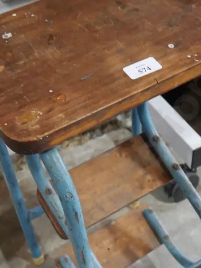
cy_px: 172
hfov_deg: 23.5
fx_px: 480
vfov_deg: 31.0
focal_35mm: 62
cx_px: 138
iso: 800
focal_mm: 15
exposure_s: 1/60
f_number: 4.5
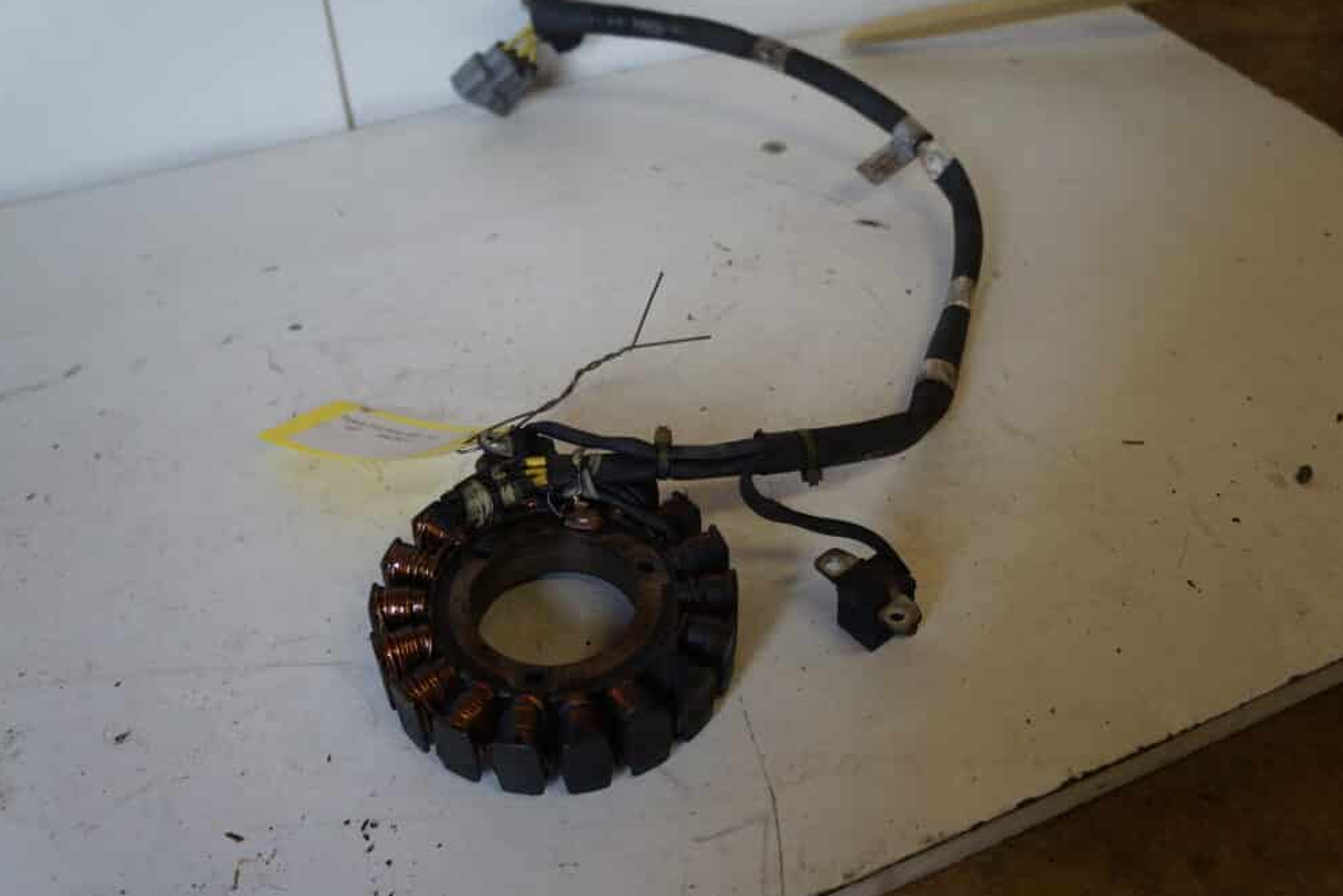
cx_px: 688
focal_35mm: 31
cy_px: 457
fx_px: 1157
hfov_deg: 60.3
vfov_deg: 42.3
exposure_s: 1/60
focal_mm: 20
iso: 160
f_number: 3.5
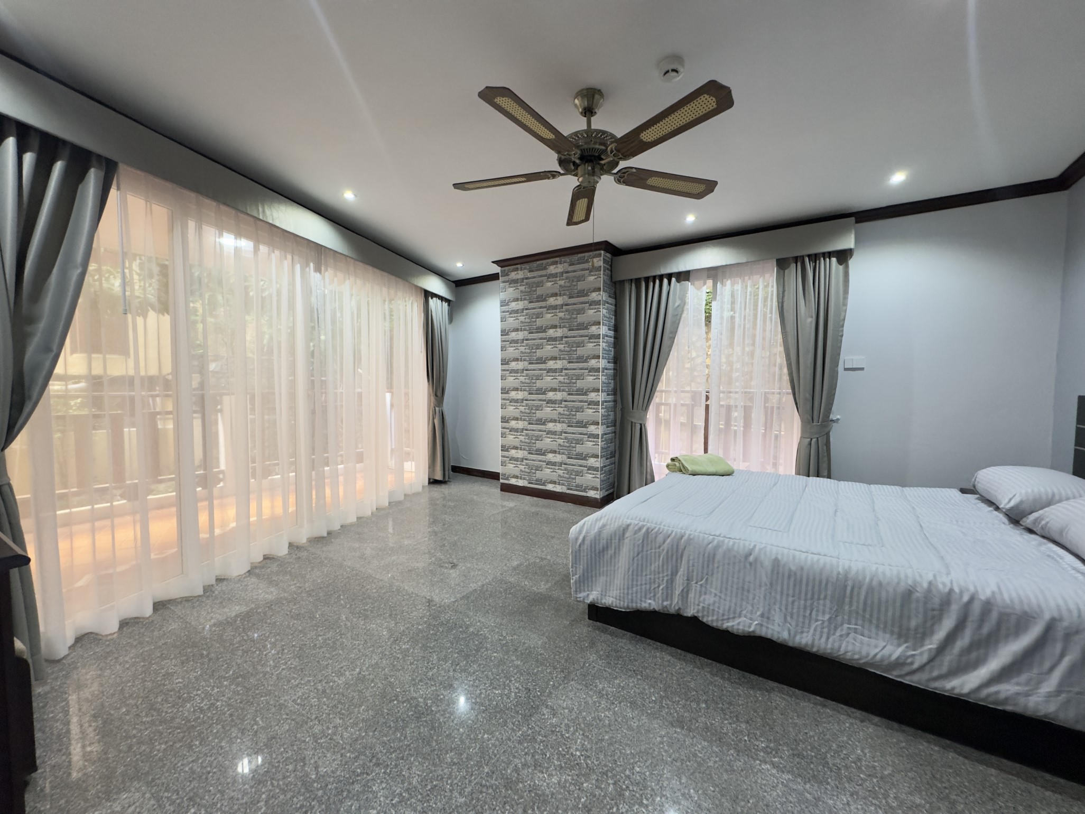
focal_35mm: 14
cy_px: 407
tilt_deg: -2.7
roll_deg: -0.5
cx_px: 542
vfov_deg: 85.7
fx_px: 439
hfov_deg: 102.1
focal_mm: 2.22
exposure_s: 1/100
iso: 320
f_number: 2.2
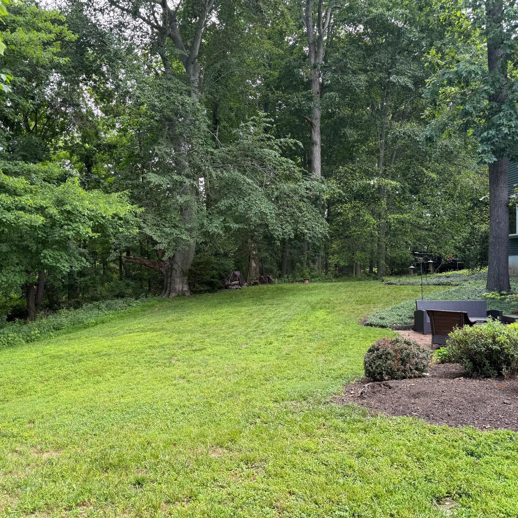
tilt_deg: +1.4
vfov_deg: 55.6
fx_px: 491
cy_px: 253
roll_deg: -0.7
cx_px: 231
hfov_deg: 55.5
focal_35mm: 29
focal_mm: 6.76
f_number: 1.78
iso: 64
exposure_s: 1/274
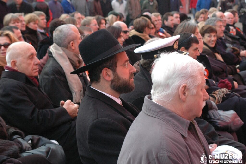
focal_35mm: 98
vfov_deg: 14.0
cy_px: 82
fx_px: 666
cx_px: 123
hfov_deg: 20.9
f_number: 7.1
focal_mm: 65
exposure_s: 1/125
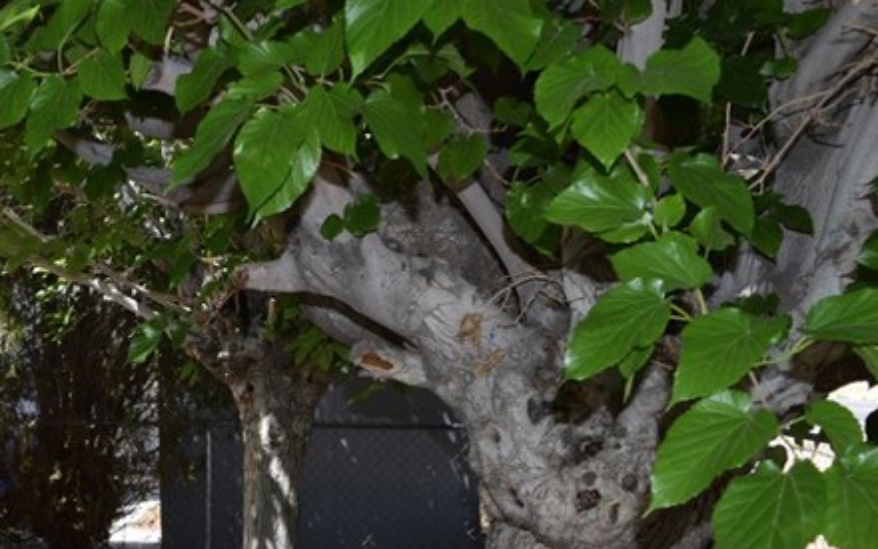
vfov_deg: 19.4
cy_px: 620
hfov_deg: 29.5
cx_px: -32
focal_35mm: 64
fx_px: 1531
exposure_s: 1/160
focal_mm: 18
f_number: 6.3
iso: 100
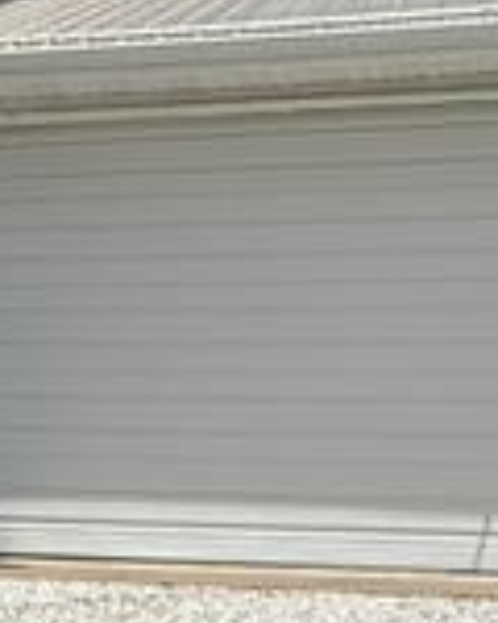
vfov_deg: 20.4
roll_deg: -0.4
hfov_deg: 15.7
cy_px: 482
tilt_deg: -0.5
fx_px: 1713
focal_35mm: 93
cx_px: -154
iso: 50
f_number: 2.2
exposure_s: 1/3891
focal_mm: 2.22
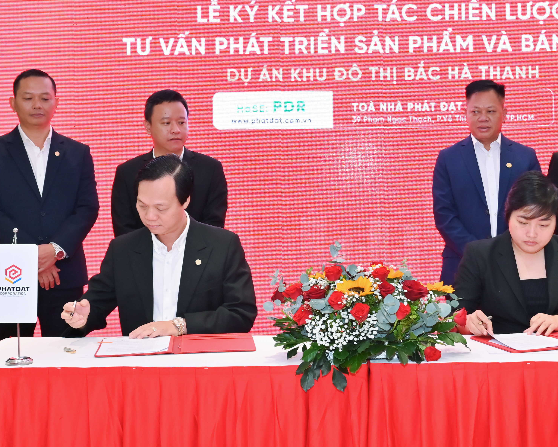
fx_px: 1074
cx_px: 380
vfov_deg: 23.4
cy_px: 159
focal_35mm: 65
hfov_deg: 28.9
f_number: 6.3
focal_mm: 34
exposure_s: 1/125
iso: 1000
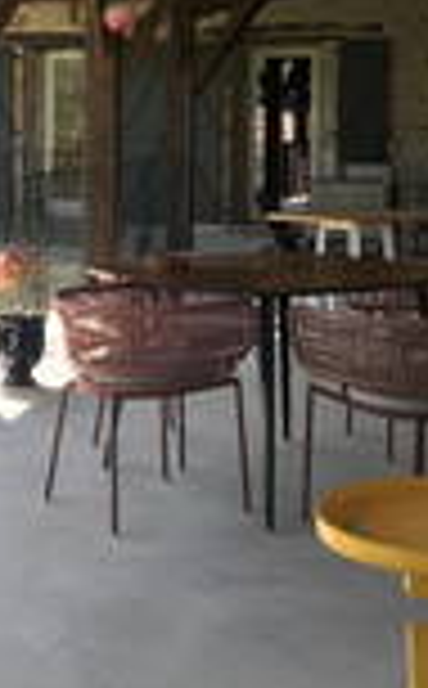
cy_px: 198
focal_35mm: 70
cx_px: -32
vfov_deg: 29.1
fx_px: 1313
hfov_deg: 17.9
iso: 20
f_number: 1.8
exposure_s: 1/247
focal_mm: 3.99
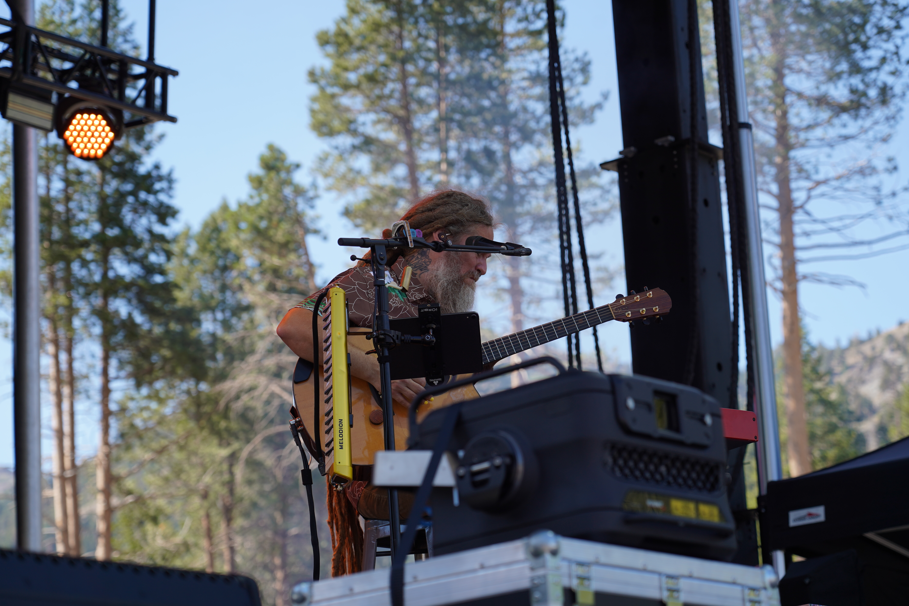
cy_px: 303
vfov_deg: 13.0
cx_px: 454
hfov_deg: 19.5
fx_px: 2651
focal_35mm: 105
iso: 100
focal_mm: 105
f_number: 5
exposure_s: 1/200
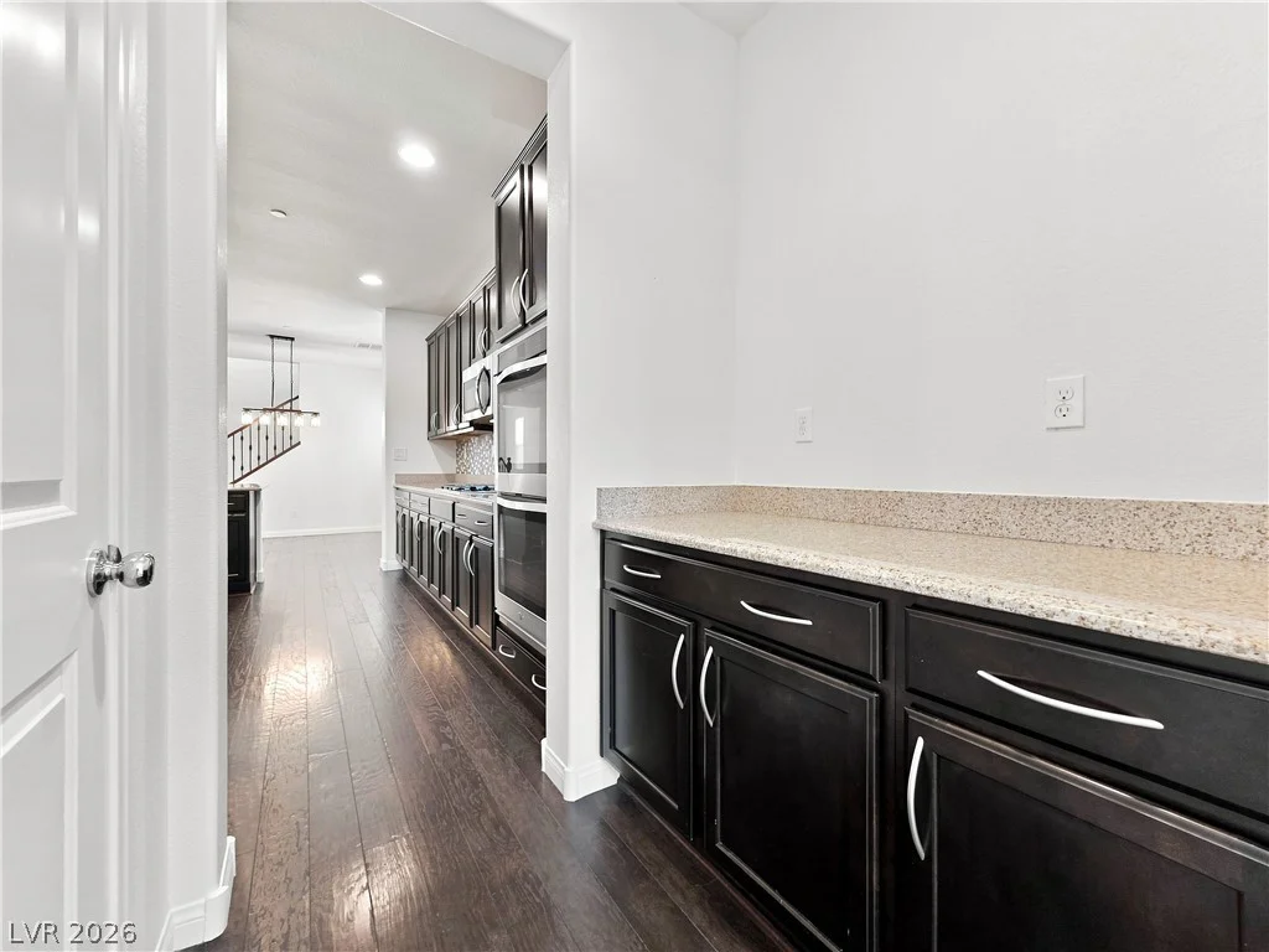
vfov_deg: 89.9
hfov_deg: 106.2
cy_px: 476
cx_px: 634
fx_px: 477
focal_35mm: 13
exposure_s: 1/24
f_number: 1.9
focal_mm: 2.2
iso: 100
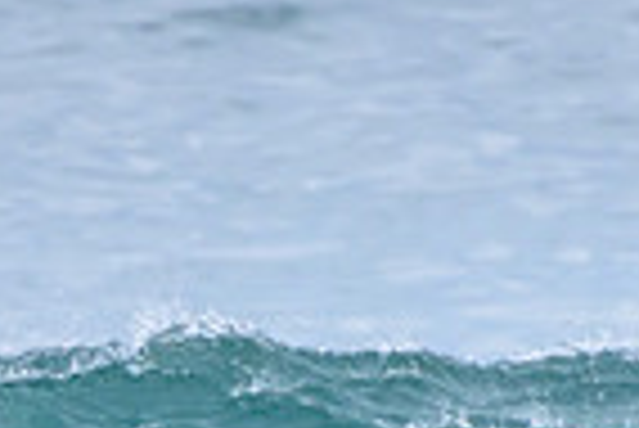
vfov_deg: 0.3
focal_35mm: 4091
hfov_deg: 0.5
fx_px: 72688
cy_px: 822
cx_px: 288
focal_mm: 1000
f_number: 11
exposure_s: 1/2000
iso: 2200
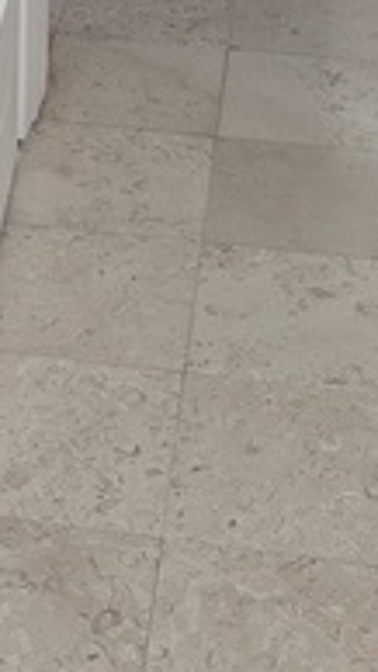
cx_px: 0
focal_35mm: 108
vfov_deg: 16.7
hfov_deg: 11.1
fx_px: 1926
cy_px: -520
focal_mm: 5.25
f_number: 1.75
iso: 1100
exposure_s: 1/100
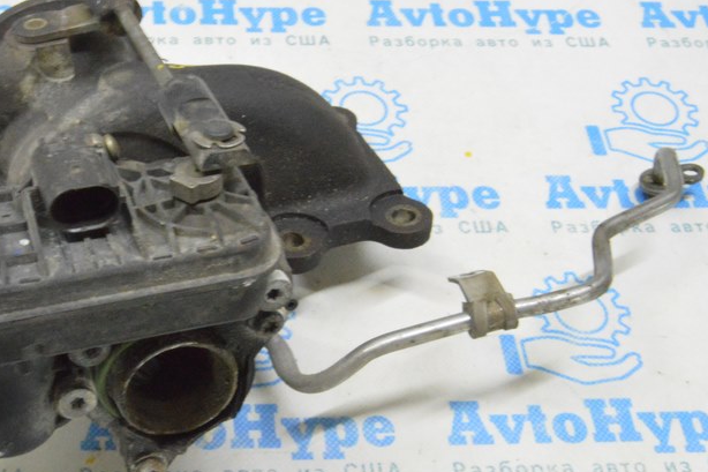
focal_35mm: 65
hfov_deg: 30.4
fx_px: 1278
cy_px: 243
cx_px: 164
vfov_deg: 20.9
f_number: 20
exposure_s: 1/15
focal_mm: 26
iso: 6400
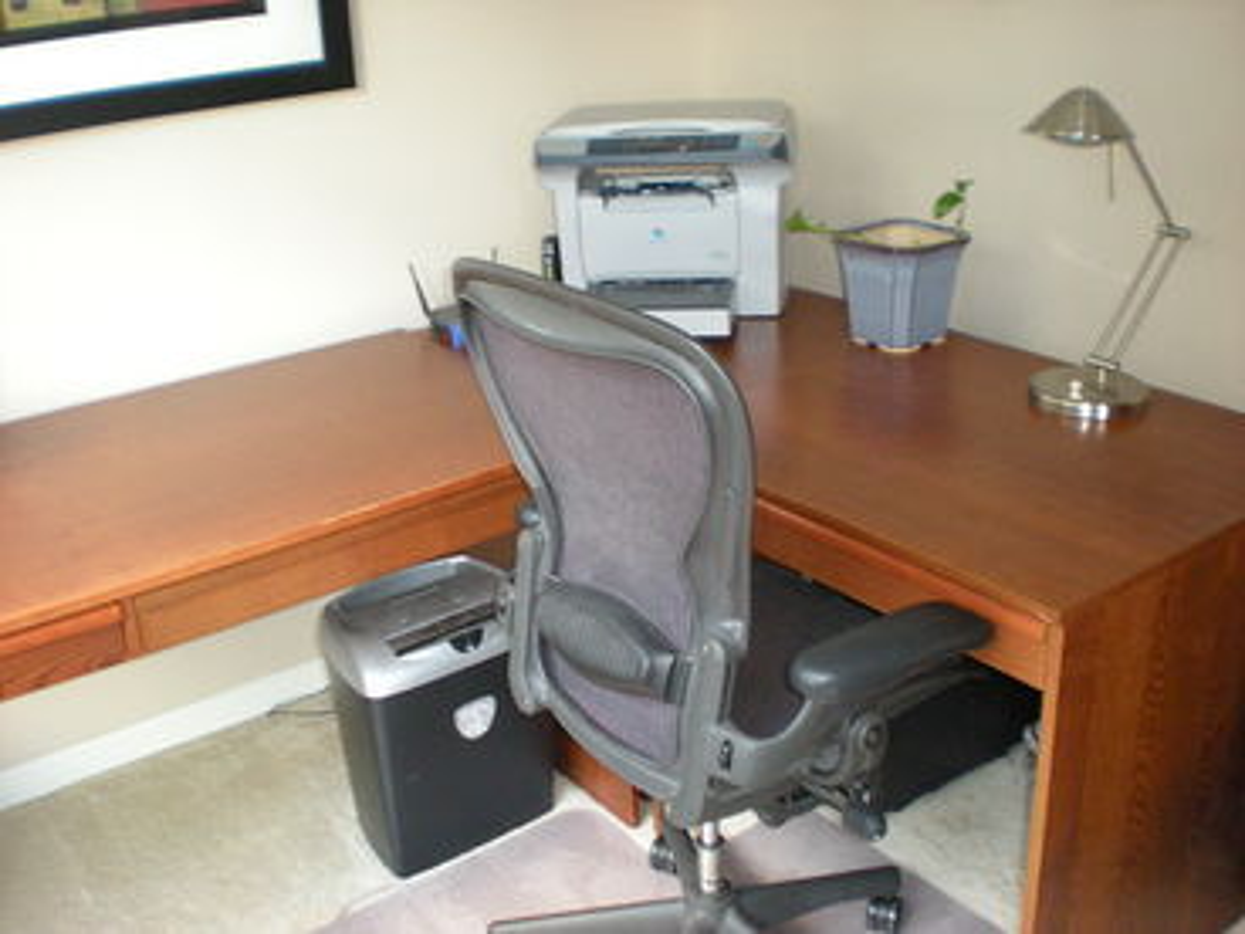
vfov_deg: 37.7
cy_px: 467
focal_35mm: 38
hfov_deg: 49.0
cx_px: 622
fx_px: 1367
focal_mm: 6.3
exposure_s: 1/8
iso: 370
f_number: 3.1
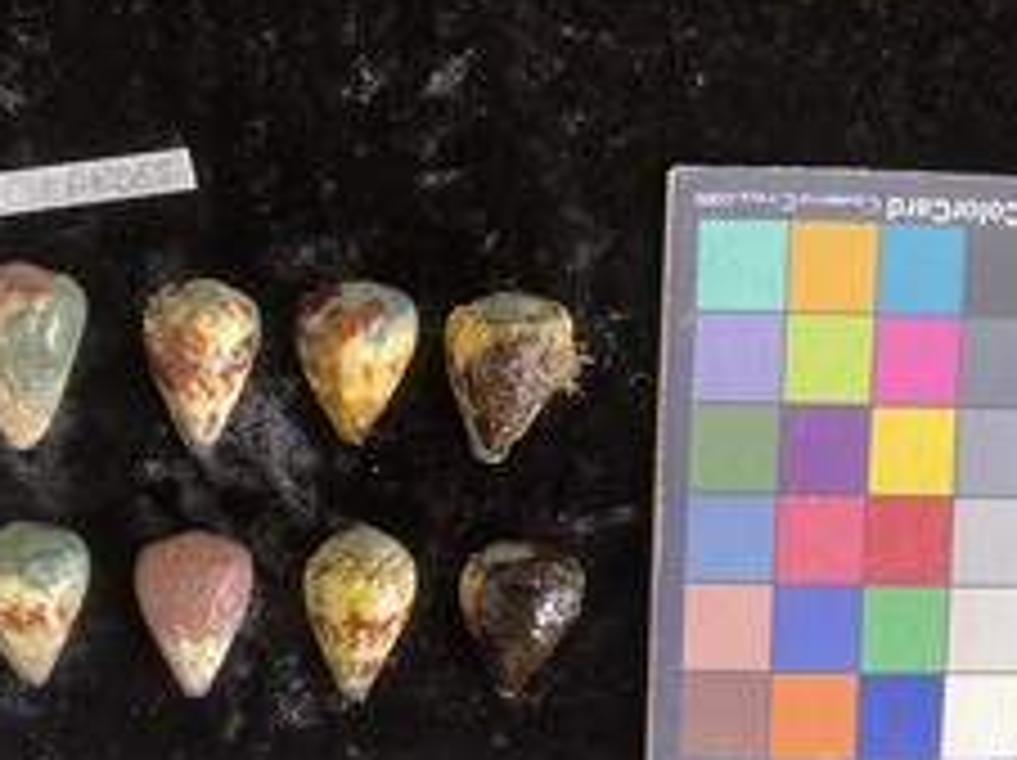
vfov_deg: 31.8
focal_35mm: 45
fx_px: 1321
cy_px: 533
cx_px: 338
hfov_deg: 41.6
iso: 100
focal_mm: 3
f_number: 1.8
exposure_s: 1/60
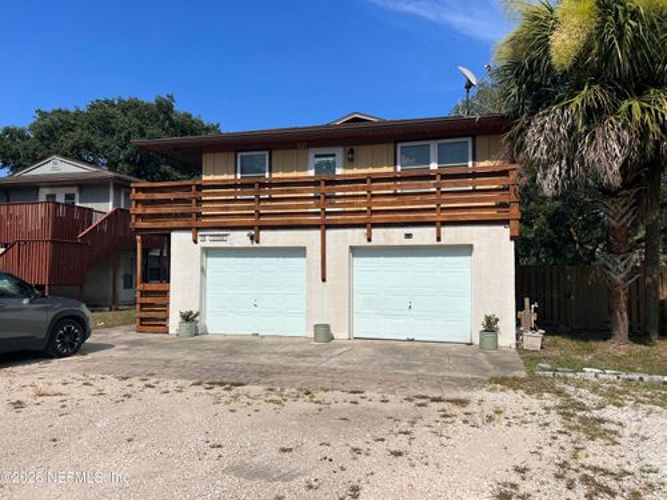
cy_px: 250
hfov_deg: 67.3
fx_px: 501
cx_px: 334
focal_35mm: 26
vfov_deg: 53.1
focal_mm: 5.7
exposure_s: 1/7463
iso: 50
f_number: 1.5
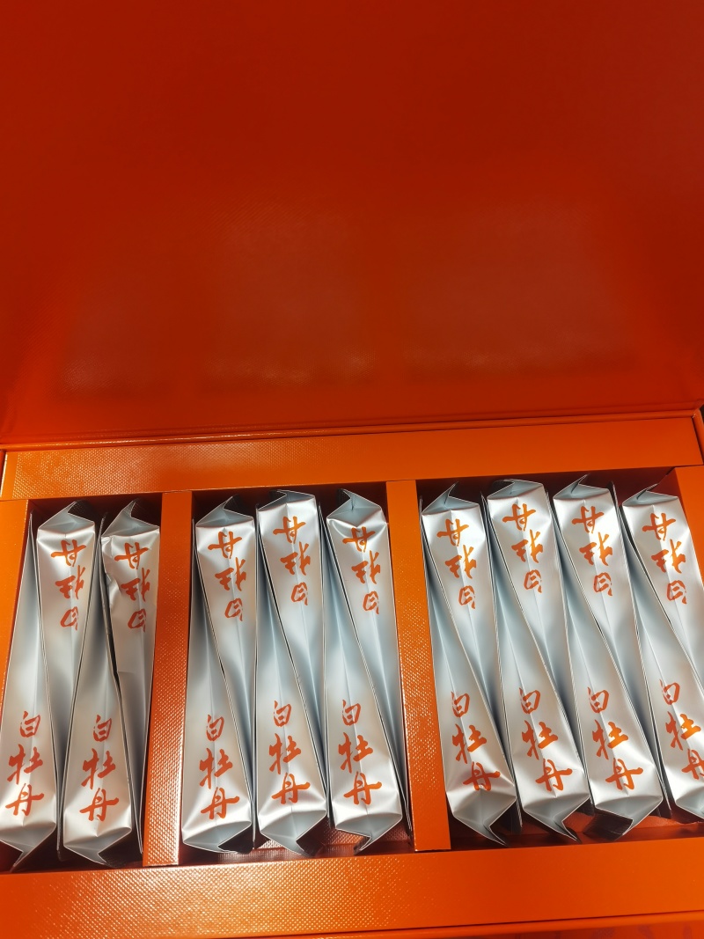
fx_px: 732
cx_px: 352
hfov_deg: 51.3
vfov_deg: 65.3
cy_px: 470
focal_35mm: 27
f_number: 1.9
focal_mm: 6.71
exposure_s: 1/100
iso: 125
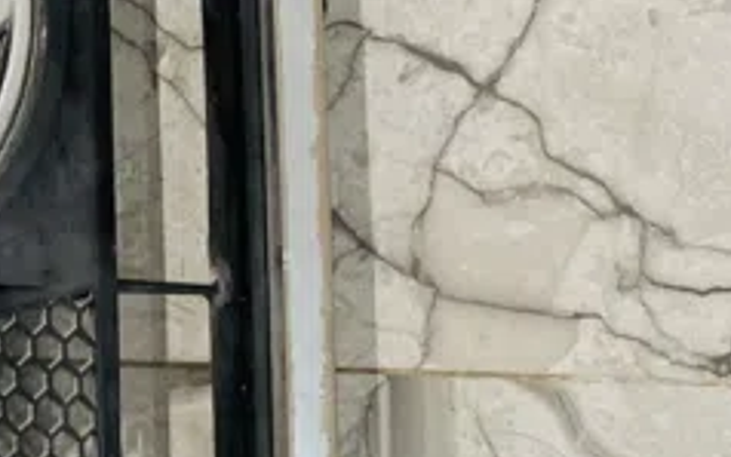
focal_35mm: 74
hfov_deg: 25.9
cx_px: -61
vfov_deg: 17.6
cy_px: 135
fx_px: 1475
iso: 125
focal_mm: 4.25
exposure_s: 1/100
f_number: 1.8
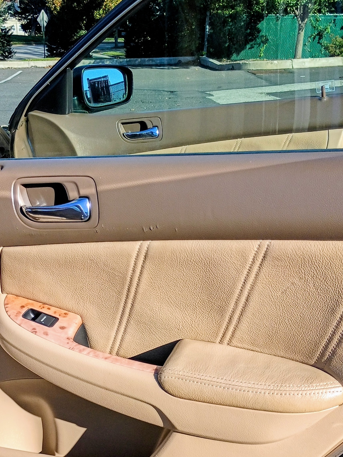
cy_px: 287
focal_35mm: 52
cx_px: 138
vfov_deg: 36.6
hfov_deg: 28.0
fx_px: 687
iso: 100
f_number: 1.8
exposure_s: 1/641
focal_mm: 4.27
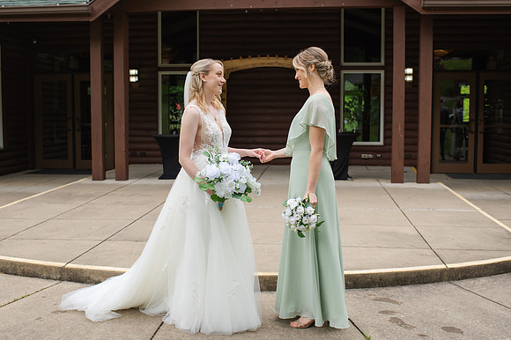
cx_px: 252
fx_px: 616
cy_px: 166
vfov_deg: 30.8
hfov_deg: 45.0
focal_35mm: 43
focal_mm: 35
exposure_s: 1/320
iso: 125
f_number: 3.5
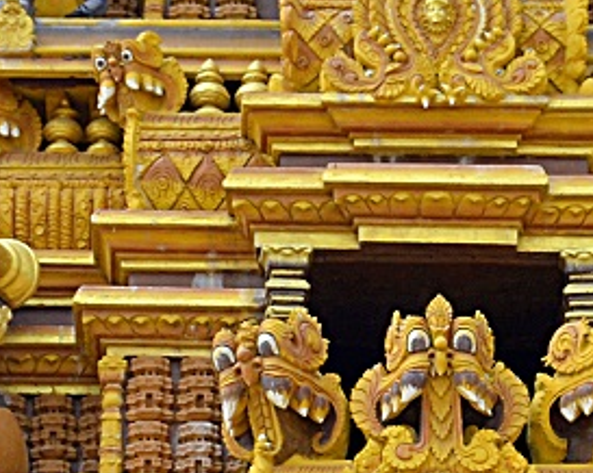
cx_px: 411
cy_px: 625
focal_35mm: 222
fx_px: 3895
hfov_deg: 8.7
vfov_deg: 6.9
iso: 100
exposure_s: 1/125
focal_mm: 35
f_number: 9
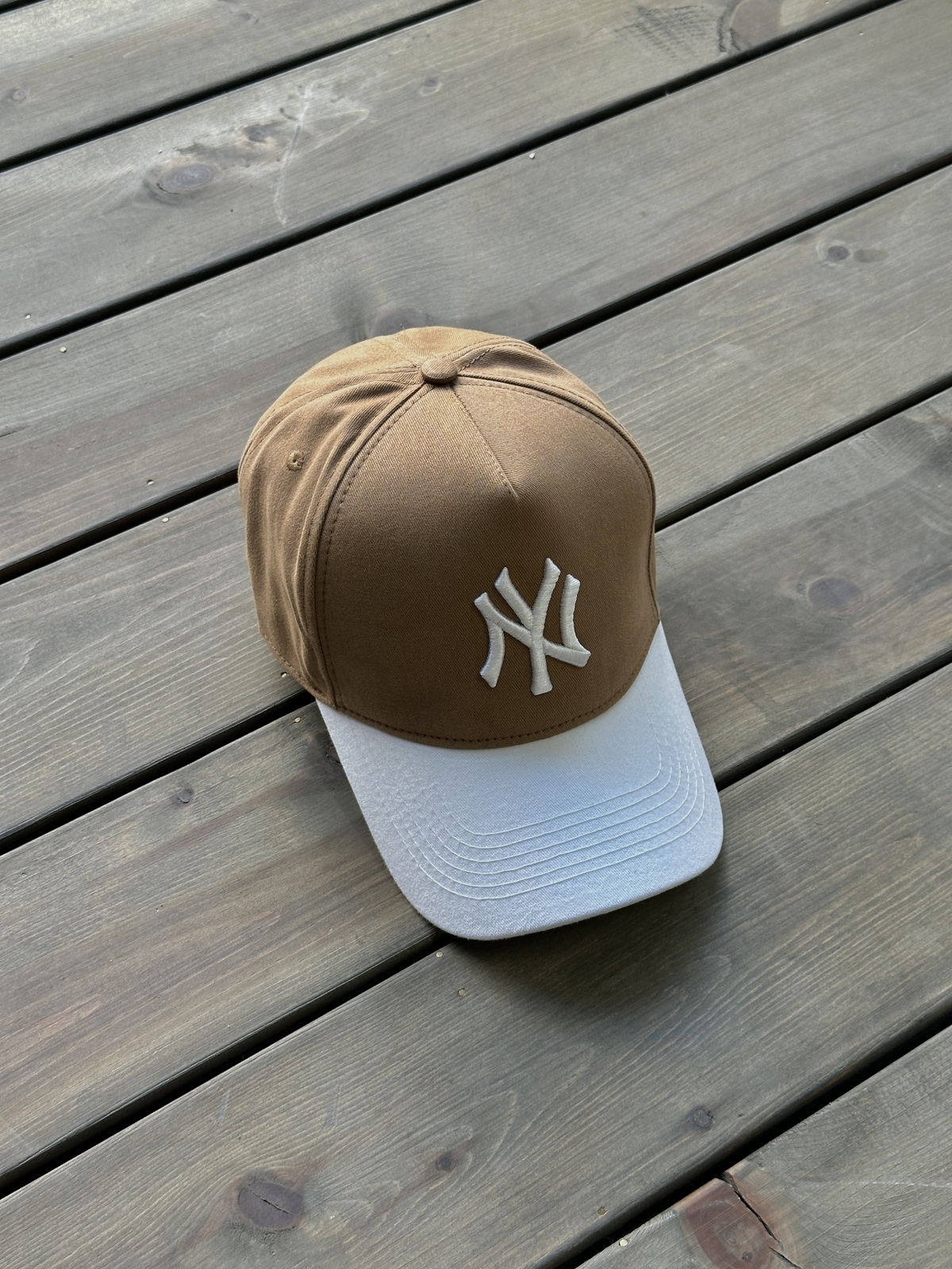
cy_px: 634
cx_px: 476
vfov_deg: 39.7
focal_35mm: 48
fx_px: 1760
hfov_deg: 30.3
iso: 80
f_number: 1.78
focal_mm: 6.86
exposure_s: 1/88
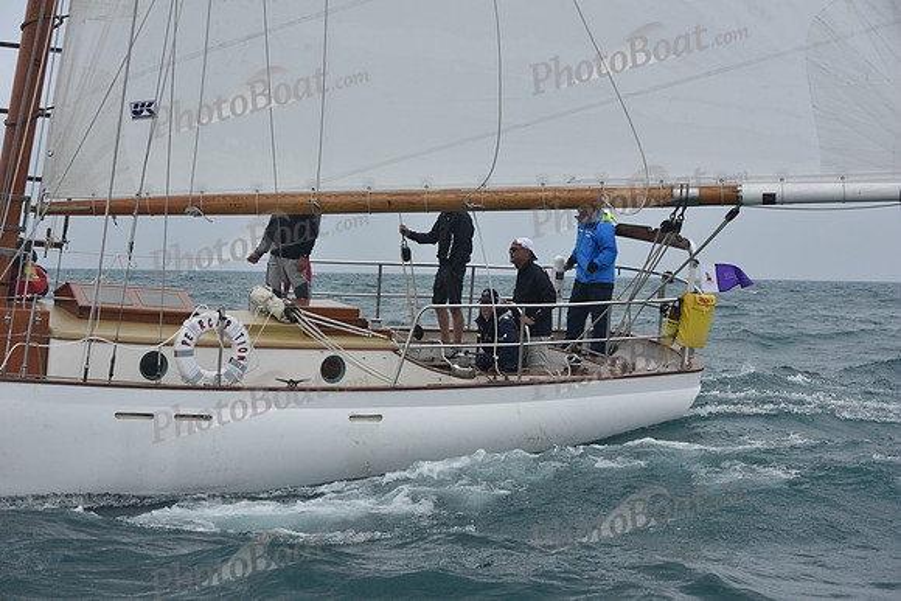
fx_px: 1752
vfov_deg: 19.5
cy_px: 300
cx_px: 450
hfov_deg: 28.8
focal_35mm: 70
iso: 250
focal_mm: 70
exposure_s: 1/1000
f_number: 8
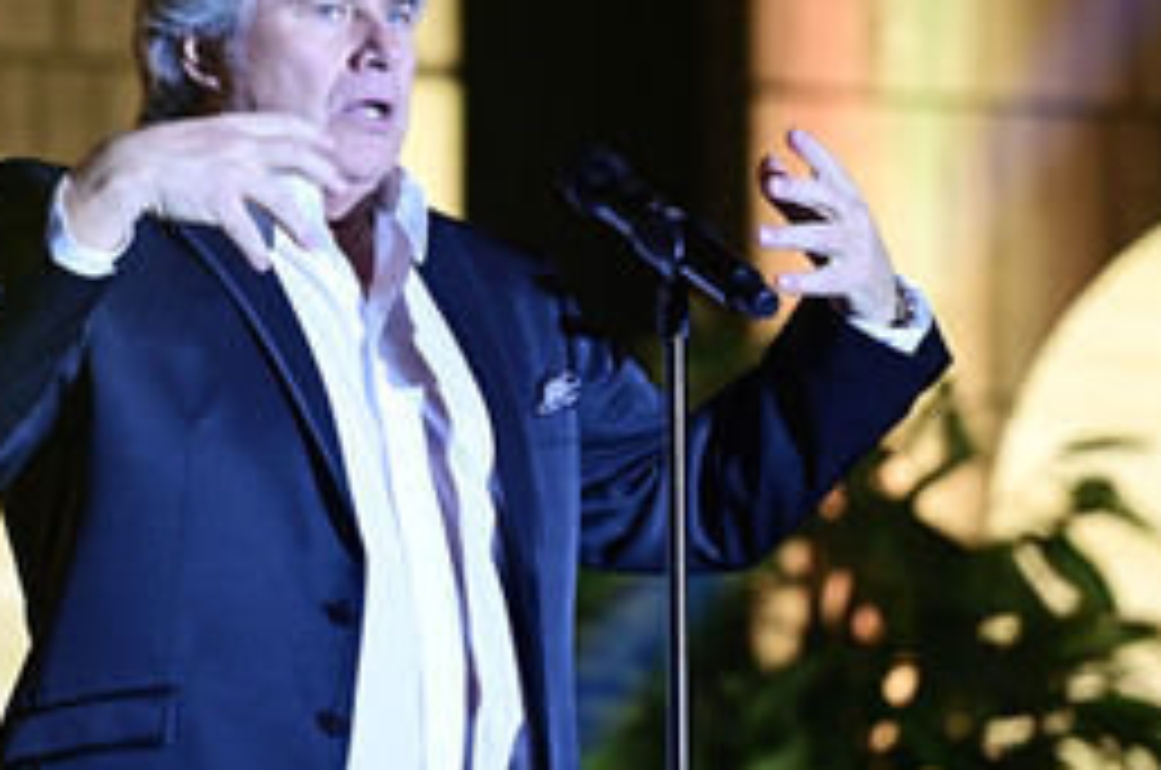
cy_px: 374
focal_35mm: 350
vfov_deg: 3.9
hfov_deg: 5.9
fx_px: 11266
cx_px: 407
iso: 1400
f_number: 2.8
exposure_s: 1/200
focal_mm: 200
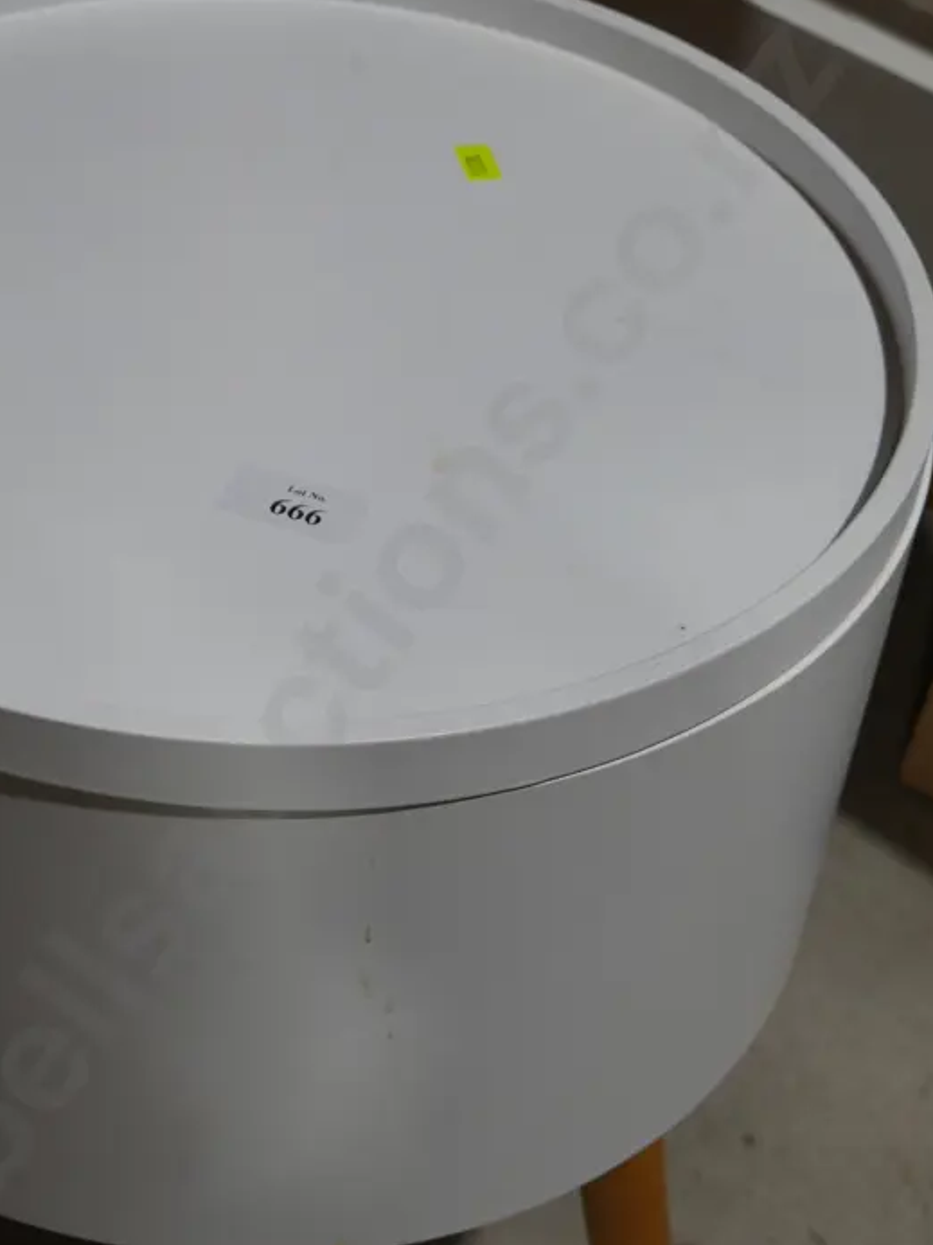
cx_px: 258
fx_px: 2554
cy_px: 780
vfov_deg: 27.3
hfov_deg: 20.6
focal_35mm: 71
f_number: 5.2
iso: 200
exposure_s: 1/80
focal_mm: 24
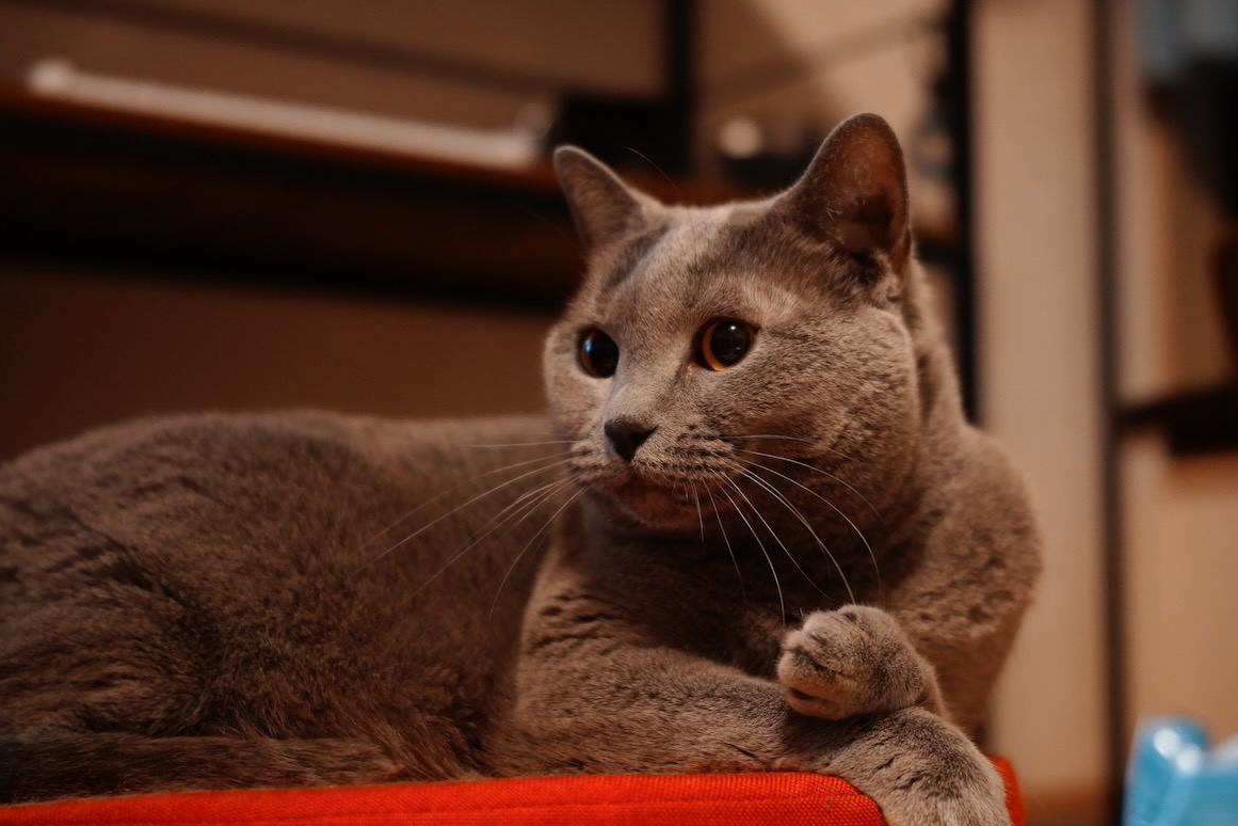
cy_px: 390
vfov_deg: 21.9
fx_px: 2132
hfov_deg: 32.3
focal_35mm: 62
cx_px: 698
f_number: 2.8
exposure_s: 1/30
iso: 3200
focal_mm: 45
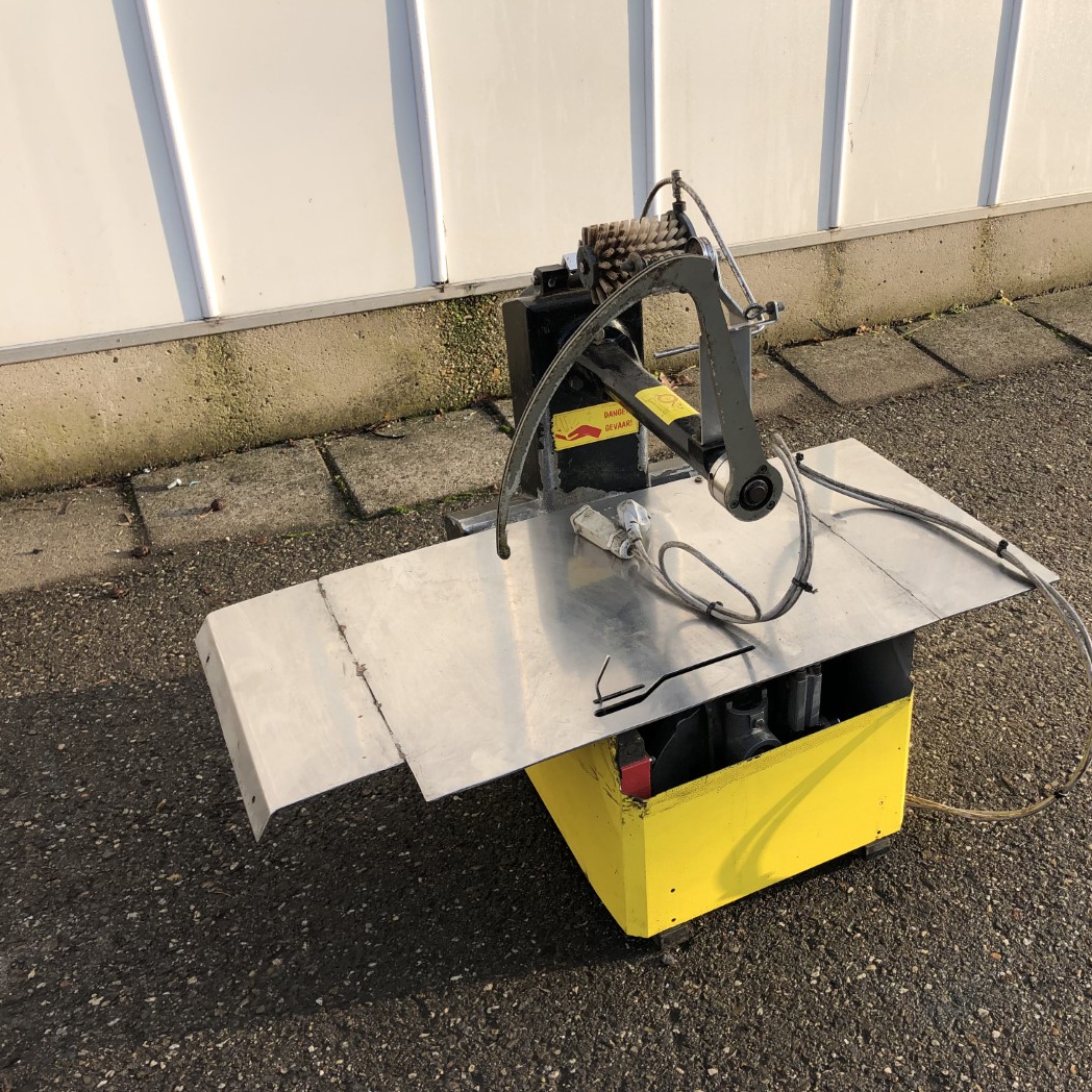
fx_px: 1213
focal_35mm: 34
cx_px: 715
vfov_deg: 48.4
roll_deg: +0.4
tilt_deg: -30.6
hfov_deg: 47.8
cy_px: 551
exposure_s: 1/475
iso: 20
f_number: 1.8
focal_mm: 4
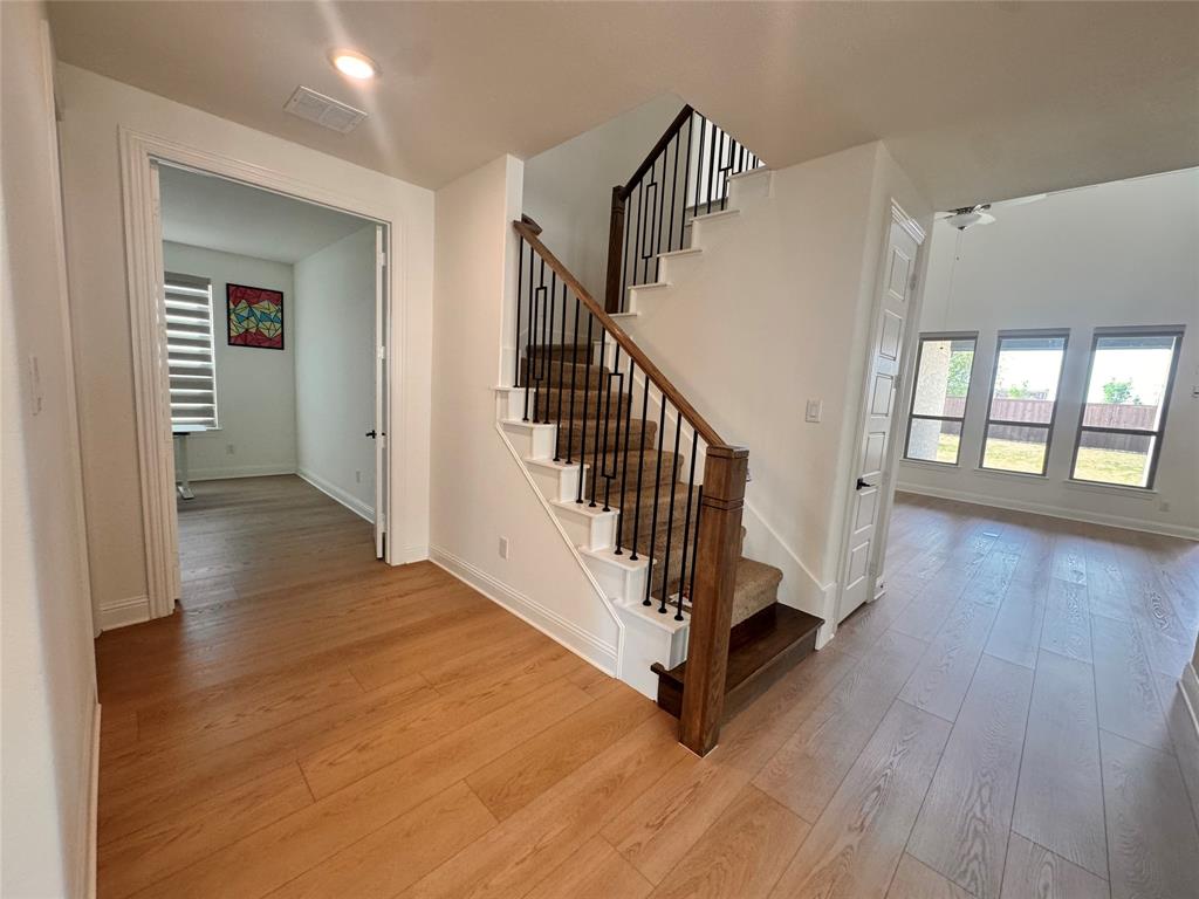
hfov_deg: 102.1
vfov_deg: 85.7
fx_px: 485
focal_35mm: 14
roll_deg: -3.7
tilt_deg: -6.4
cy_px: 450
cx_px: 600
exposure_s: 1/120
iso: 200
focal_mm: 2.22
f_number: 2.2
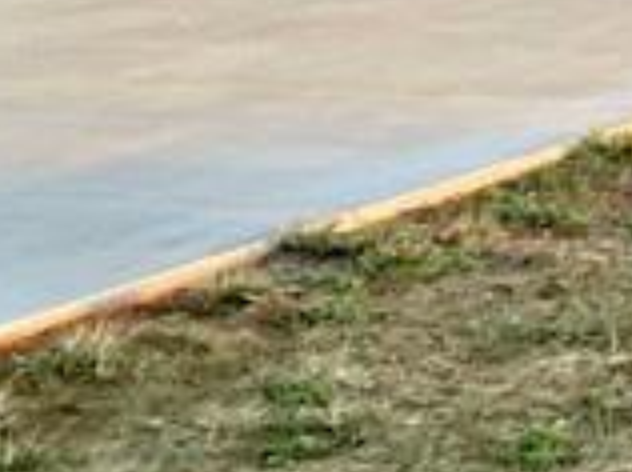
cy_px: -704
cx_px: 1868
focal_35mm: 169
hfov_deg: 9.4
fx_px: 3081
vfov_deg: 8.0
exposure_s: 1/219
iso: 25
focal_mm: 4.25
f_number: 1.8
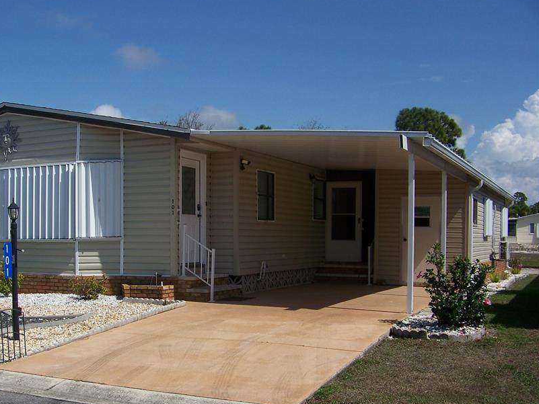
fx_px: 716
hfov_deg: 40.9
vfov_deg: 31.4
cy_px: 249
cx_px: 196
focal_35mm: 46
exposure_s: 1/1000
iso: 64
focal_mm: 5.85
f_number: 4
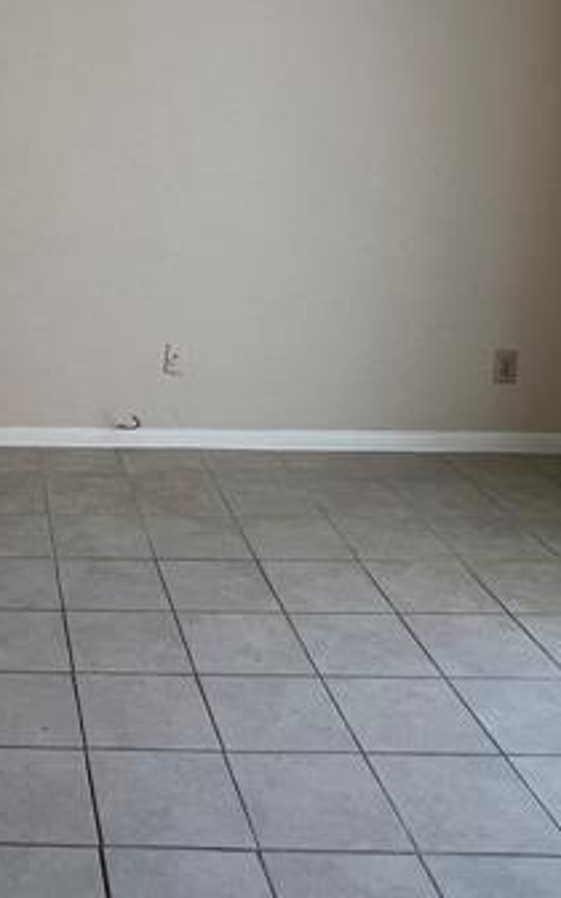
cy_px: 257
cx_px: -77
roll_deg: +0.7
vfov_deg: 46.0
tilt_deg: -10.4
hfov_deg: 27.5
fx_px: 1027
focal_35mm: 42
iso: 125
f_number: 1.8
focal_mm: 1.57
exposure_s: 1/121
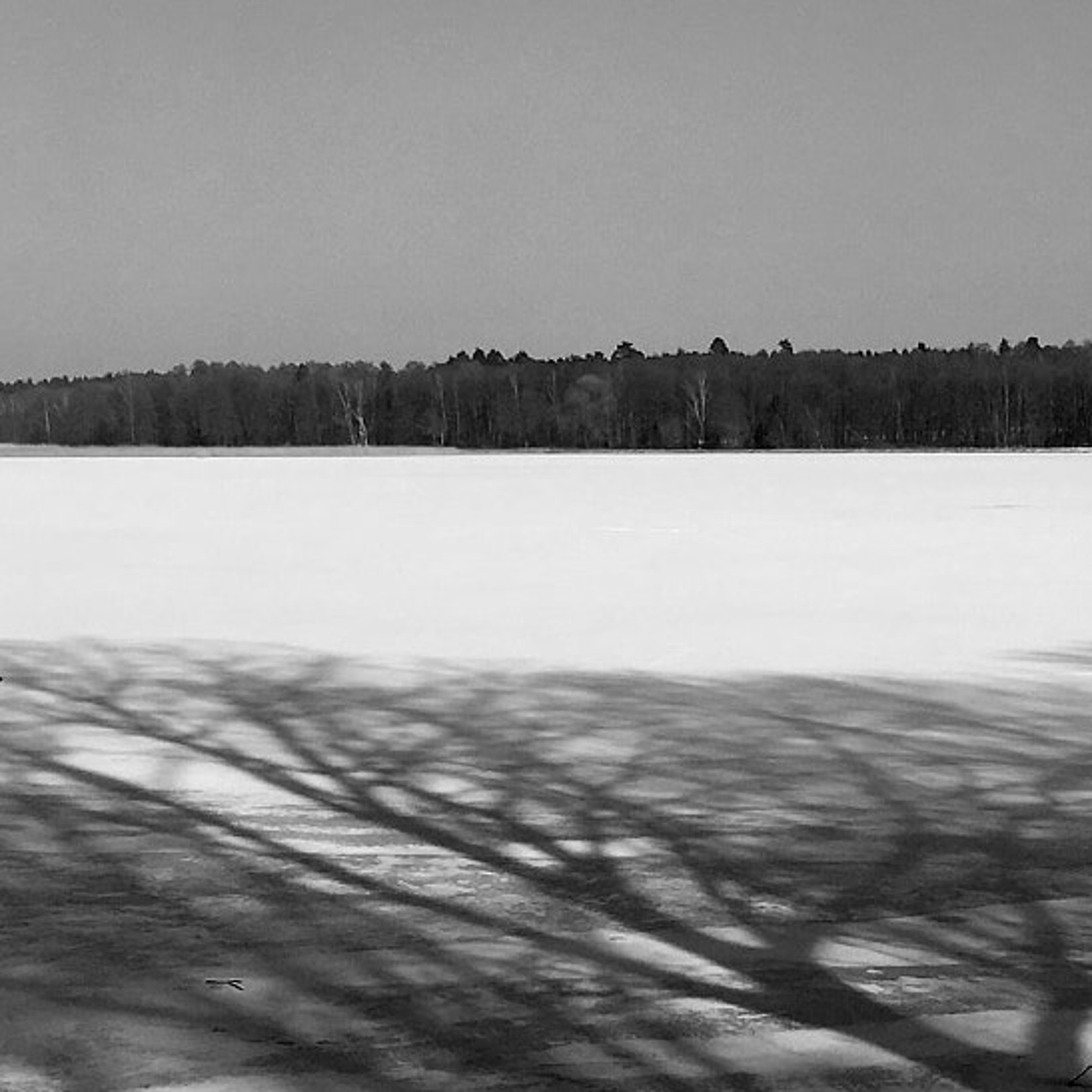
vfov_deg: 22.8
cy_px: 815
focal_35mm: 75
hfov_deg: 23.0
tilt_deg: -7.8
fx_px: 2677
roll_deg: +0.8
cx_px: 683
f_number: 2.2
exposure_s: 1/2137
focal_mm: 4.15
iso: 25
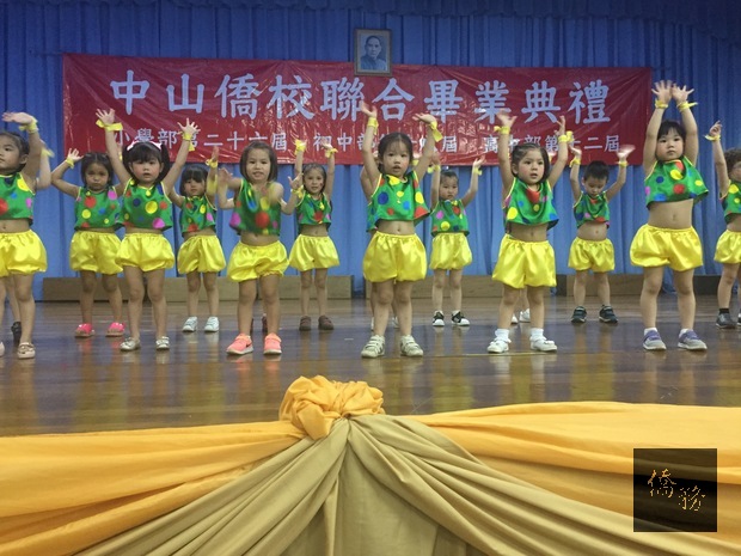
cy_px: 278
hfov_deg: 61.7
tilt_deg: +0.9
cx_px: 370
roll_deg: -0.5
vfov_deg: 48.2
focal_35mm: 29
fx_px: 621
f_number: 2.2
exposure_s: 1/20
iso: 250
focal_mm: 4.15
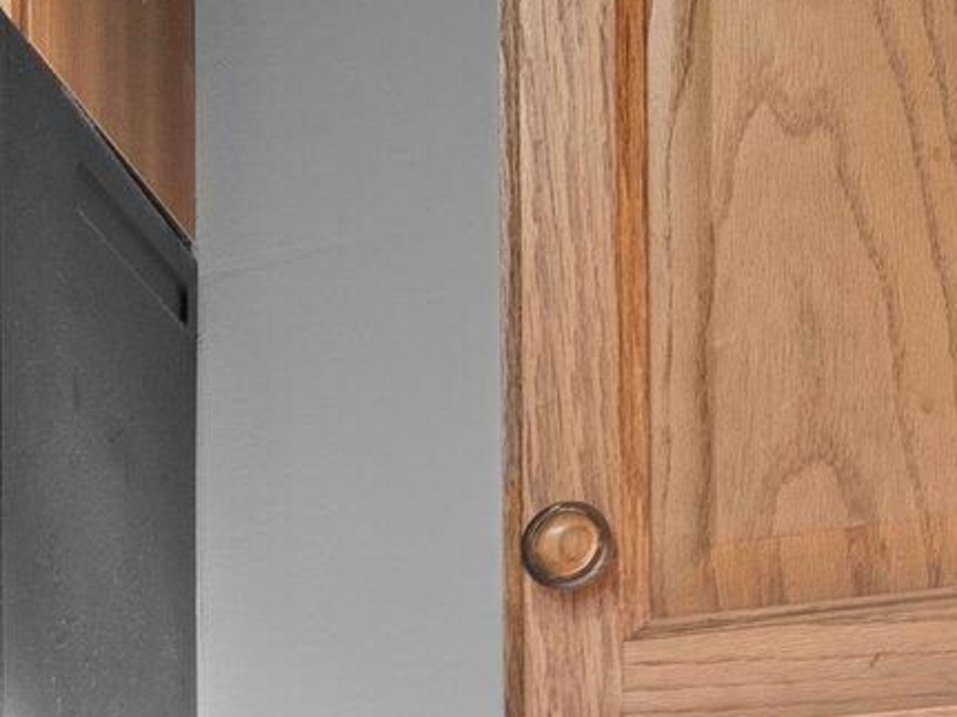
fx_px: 3676
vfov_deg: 10.1
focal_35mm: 133
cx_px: -728
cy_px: 1529
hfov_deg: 13.4
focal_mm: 14
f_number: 4
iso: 200
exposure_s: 1/4
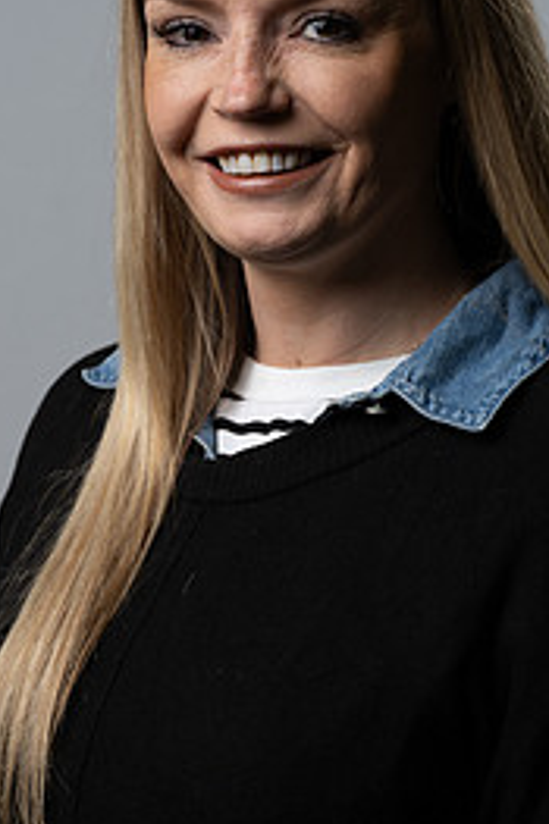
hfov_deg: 5.6
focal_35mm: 243
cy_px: 417
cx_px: 276
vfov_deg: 8.5
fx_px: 5566
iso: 160
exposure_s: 1/160
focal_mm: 142
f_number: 7.1
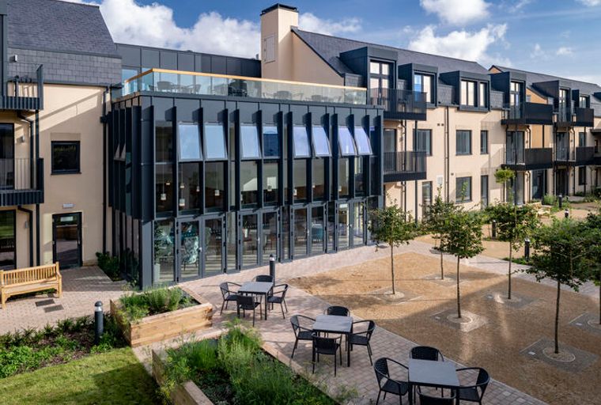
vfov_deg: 53.5
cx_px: 300
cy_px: 202
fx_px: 402
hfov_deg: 73.6
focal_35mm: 24
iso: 100
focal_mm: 24
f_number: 11
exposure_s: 1/15
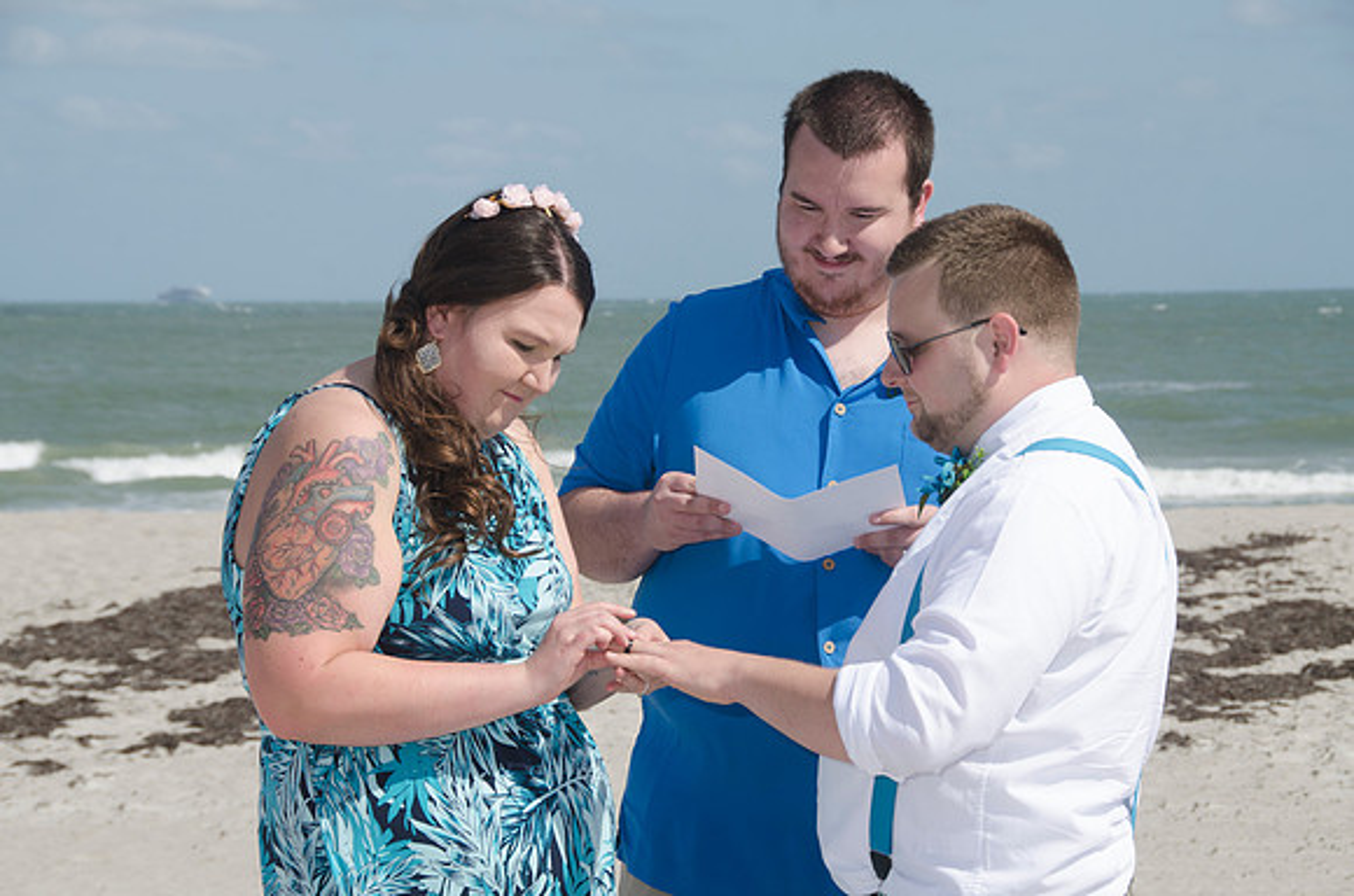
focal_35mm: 120
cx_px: 677
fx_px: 4503
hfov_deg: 17.1
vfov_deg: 11.4
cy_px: 448
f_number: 10
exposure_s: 1/250
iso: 100
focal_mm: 80
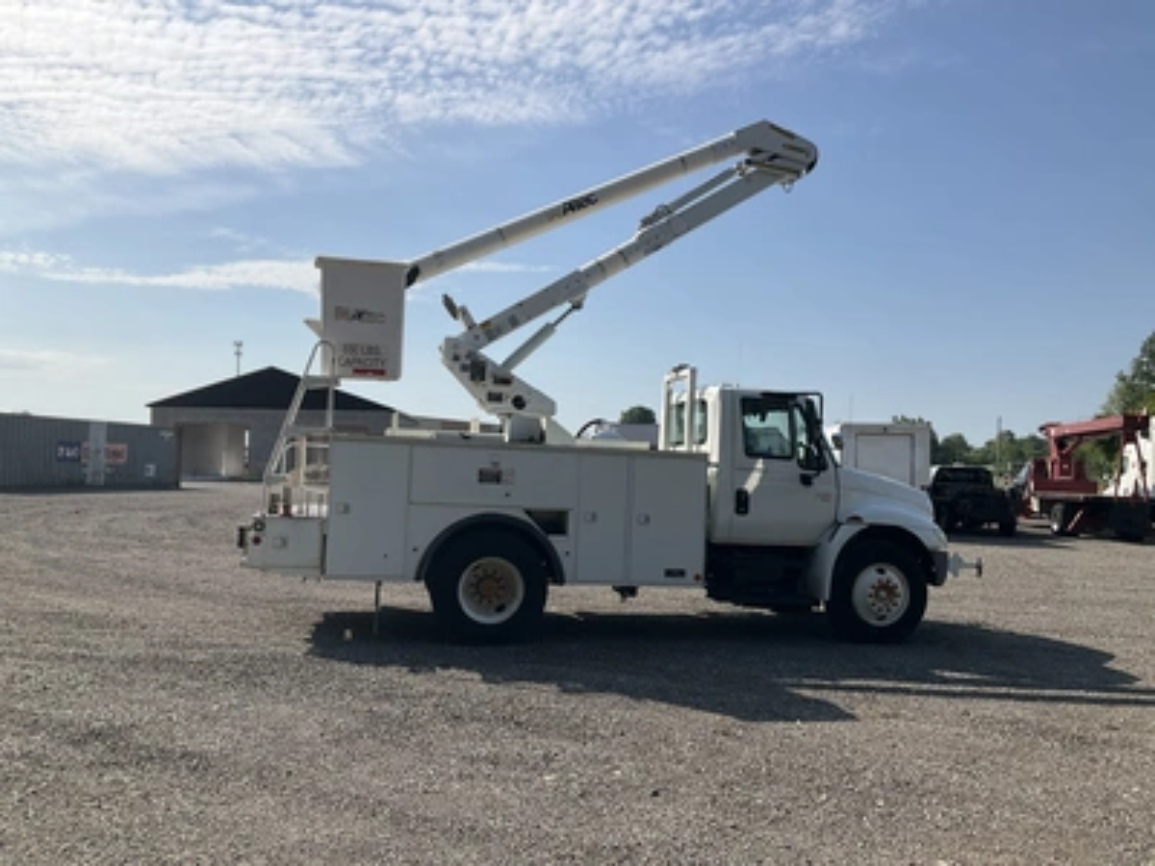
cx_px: 578
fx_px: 968
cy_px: 433
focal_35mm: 29
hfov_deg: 61.7
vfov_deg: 48.2
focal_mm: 3
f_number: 1.8
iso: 25
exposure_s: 1/3322
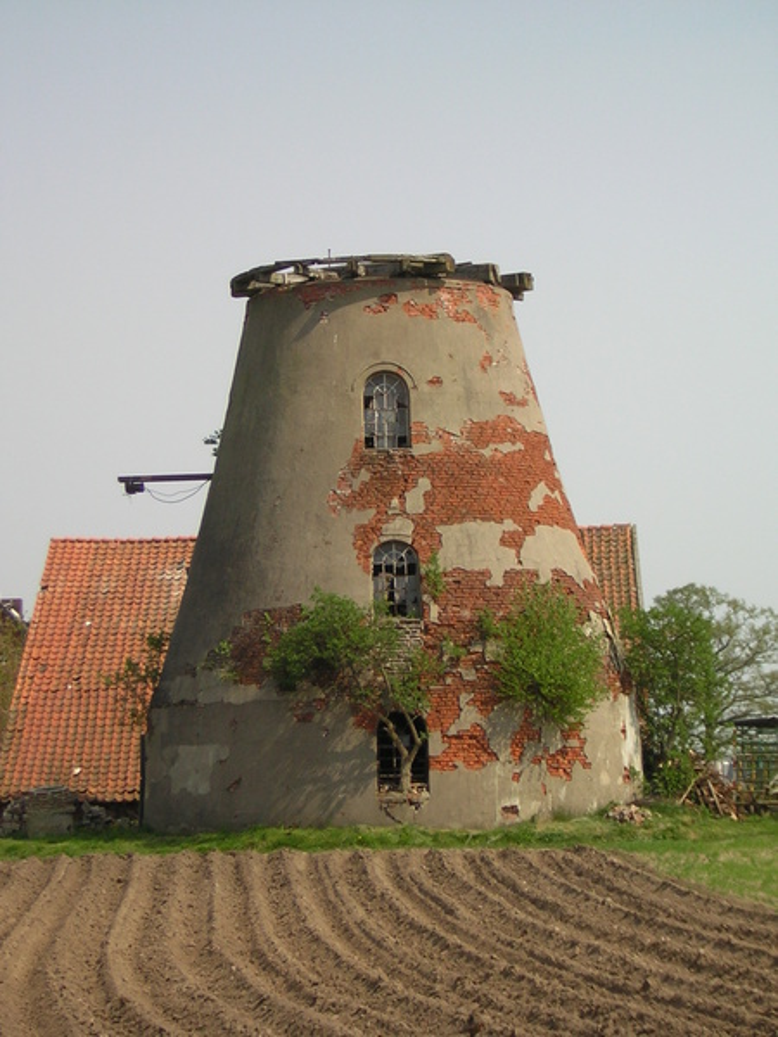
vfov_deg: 18.2
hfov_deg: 13.7
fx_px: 3236
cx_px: 389
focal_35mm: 108
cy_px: 518
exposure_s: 1/357
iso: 50
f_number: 4.7
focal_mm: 14.1
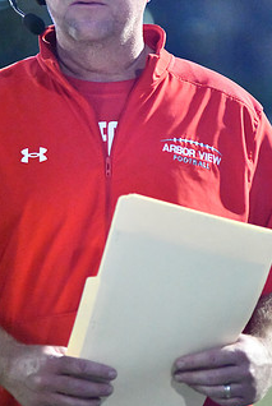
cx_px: 90
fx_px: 3908
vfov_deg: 5.9
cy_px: 94
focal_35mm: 346
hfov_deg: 4.0
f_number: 3.2
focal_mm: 190
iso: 25600
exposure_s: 1/3200
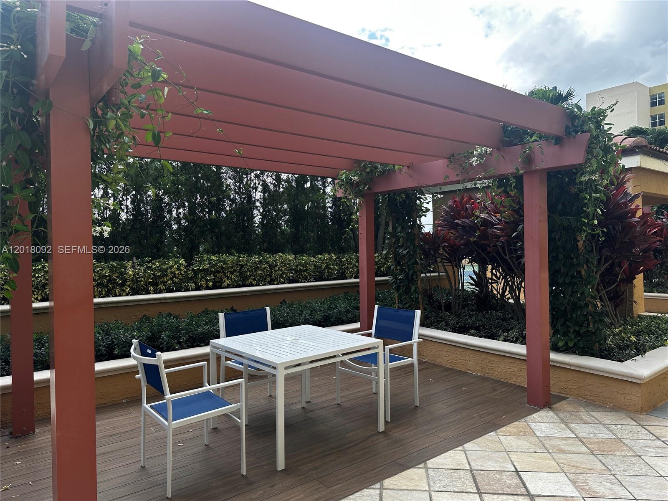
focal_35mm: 24
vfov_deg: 56.8
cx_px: 334
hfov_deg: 71.6
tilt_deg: +0.2
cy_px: 250
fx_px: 463
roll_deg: +0.0
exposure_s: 1/816
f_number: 1.78
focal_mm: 6.86
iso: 80
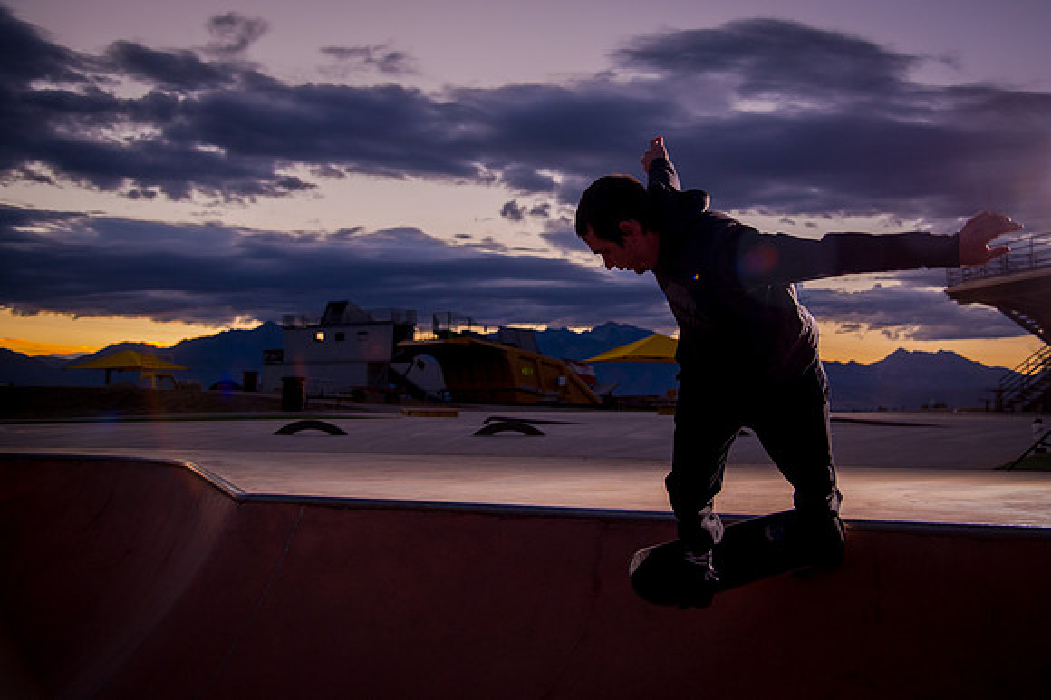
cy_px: 302
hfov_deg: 52.5
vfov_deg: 36.4
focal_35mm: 36
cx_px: 597
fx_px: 1061
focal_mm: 32
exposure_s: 1/400
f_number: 4
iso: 1000
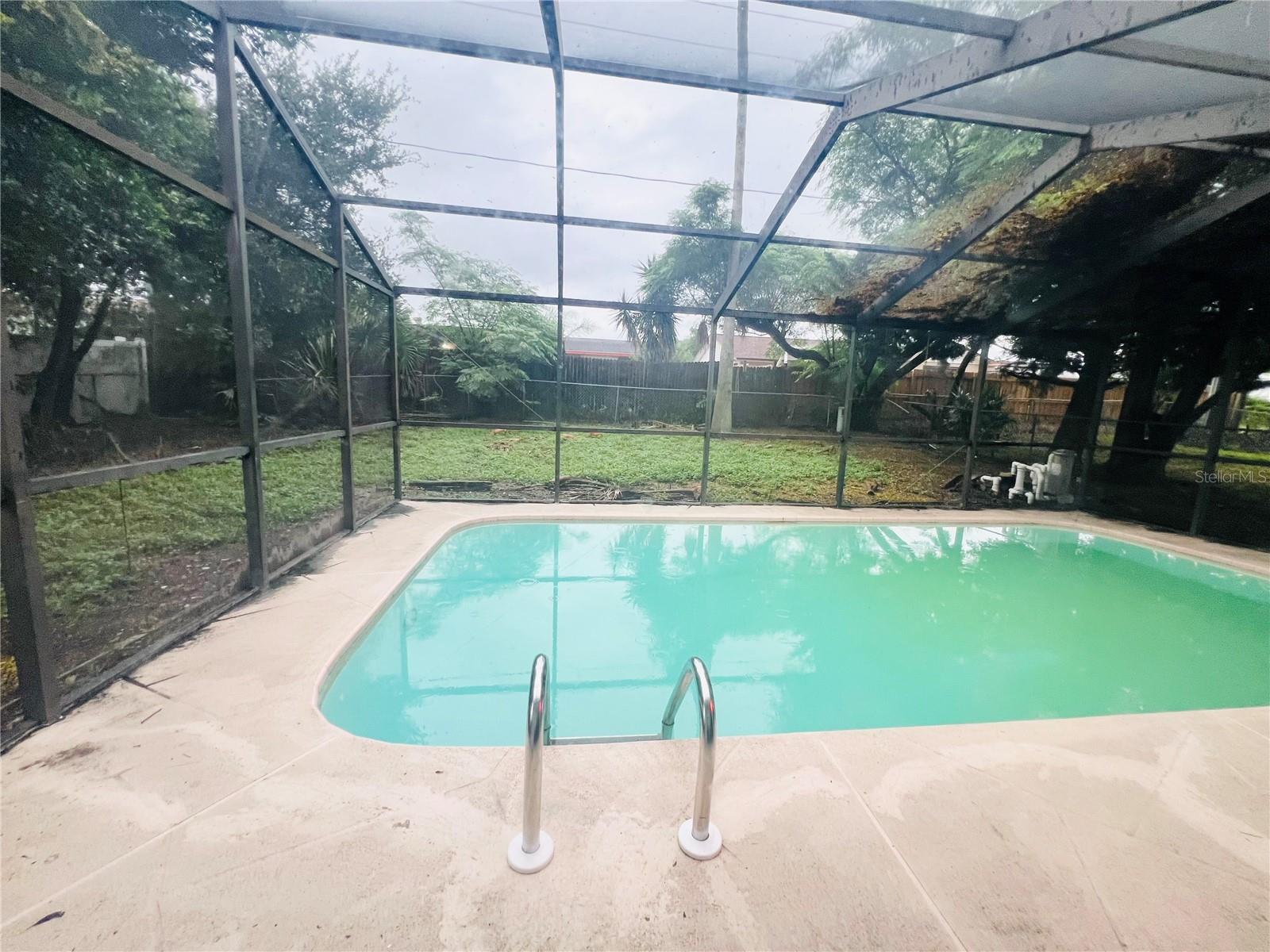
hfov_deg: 106.2
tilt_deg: -9.6
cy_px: 476
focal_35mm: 13
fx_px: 477
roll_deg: -2.0
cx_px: 635
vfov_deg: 89.9
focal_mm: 1.57
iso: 125
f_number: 1.8
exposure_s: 1/120
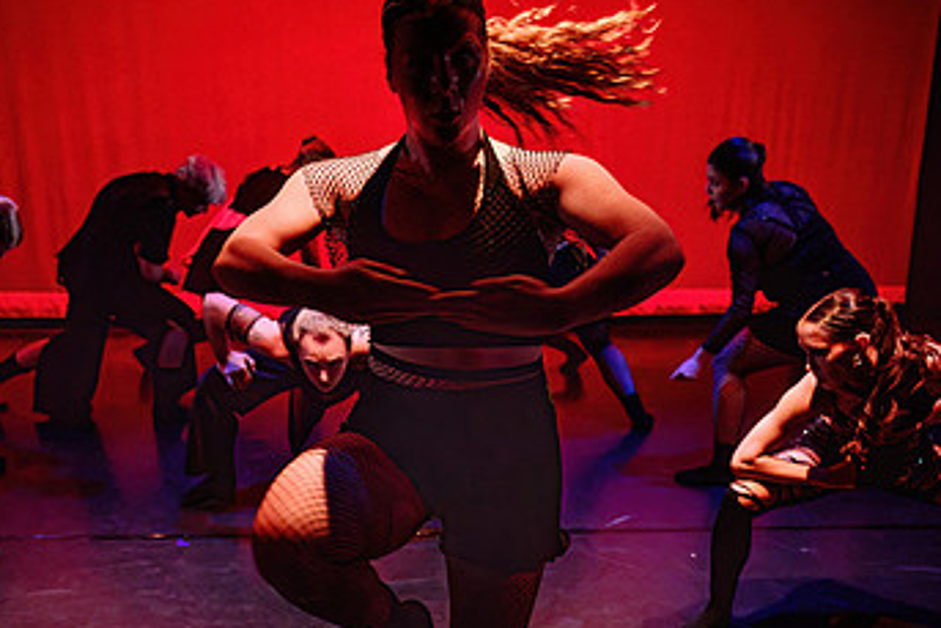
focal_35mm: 49
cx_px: 378
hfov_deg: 40.2
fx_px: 1281
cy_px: 552
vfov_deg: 26.7
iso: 3200
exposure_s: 1/300
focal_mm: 24
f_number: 2.8
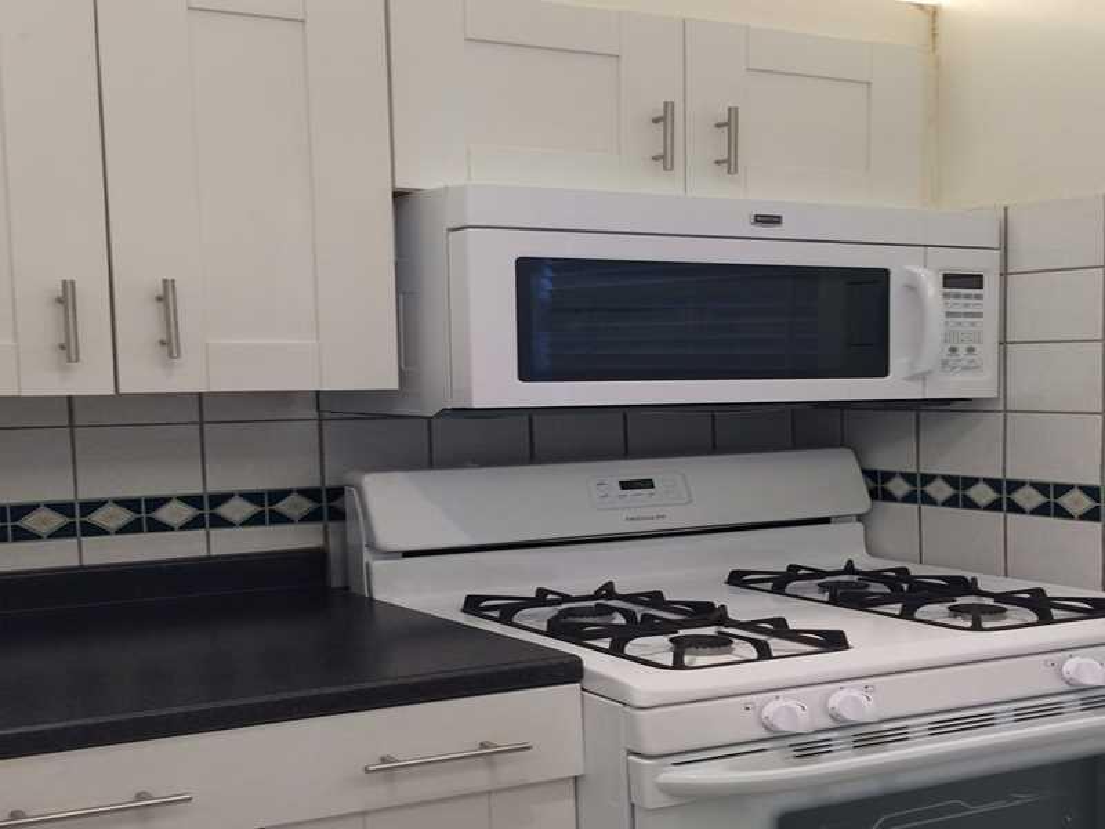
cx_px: 552
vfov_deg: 46.8
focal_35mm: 30
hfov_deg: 60.0
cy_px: 414
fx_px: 958
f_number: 2.2
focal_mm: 4.12
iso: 40
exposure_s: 1/30
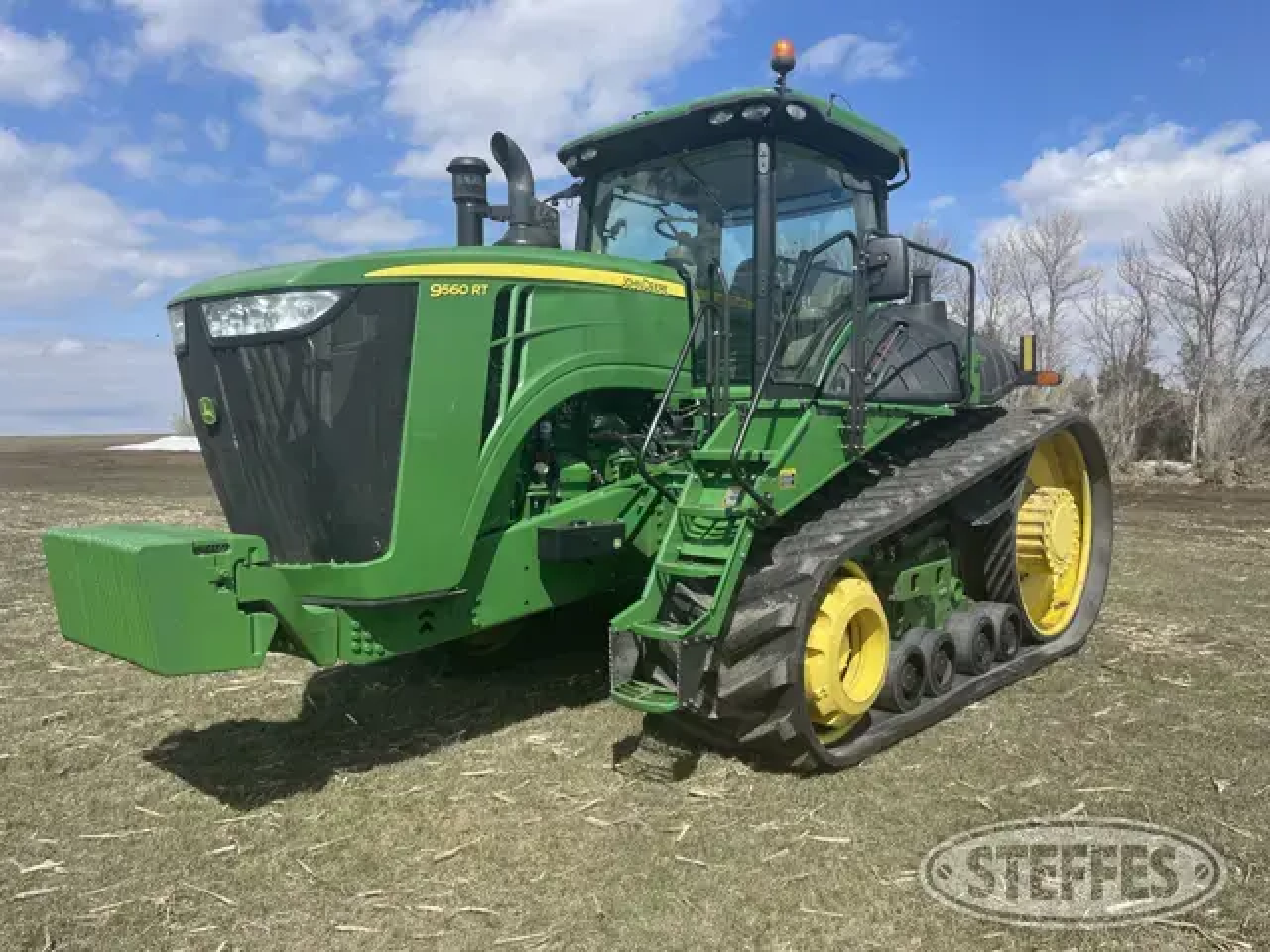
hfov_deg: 67.3
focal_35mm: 26
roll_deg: -0.4
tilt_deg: -2.5
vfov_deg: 53.1
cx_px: 635
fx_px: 954
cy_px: 476
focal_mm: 5.1
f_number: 1.6
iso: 32
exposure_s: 1/3559
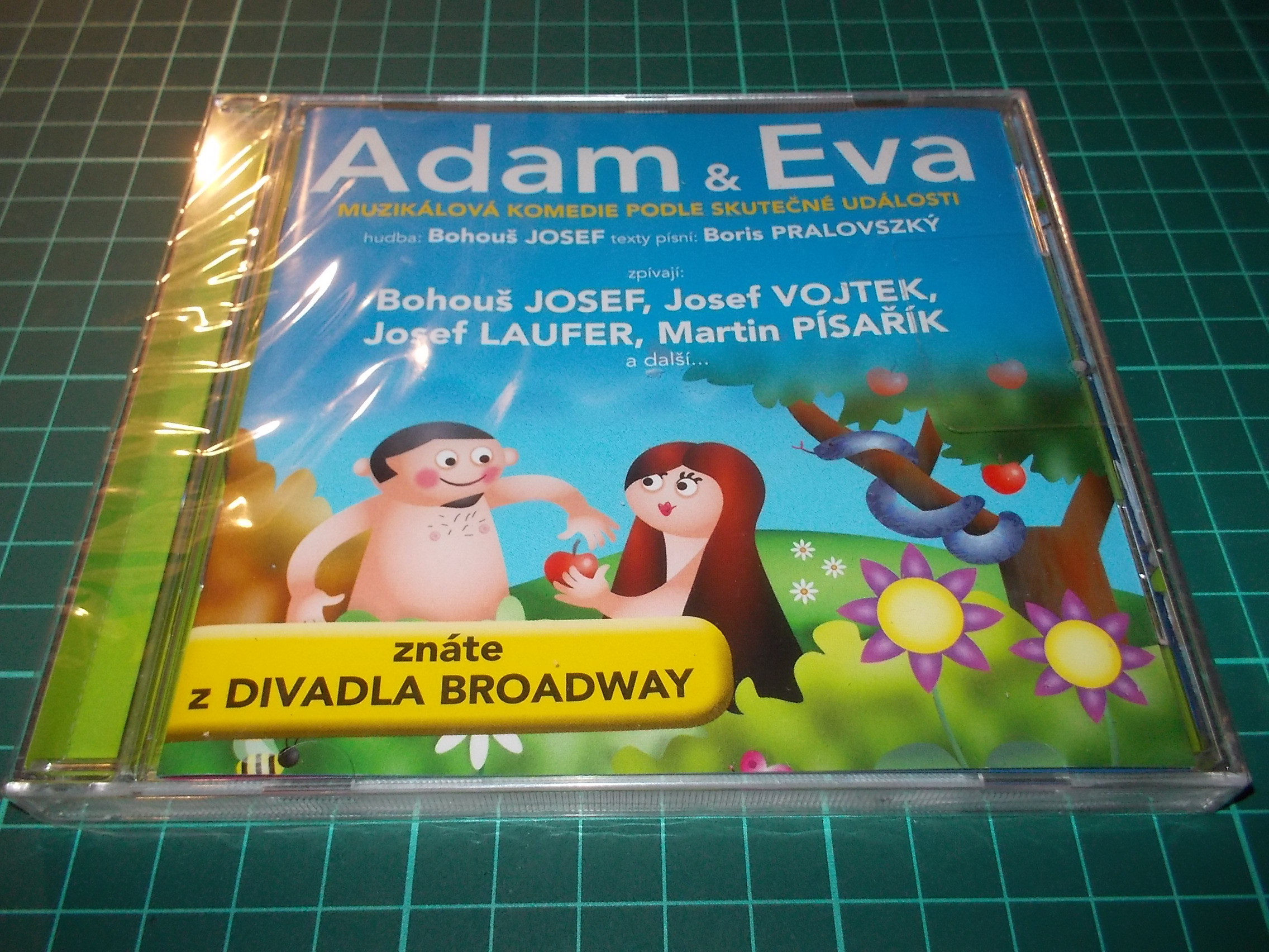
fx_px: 1063
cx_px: 634
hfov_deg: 61.7
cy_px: 476
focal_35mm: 29
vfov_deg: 48.2
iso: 200
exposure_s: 1/30
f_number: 3.3
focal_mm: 4.1
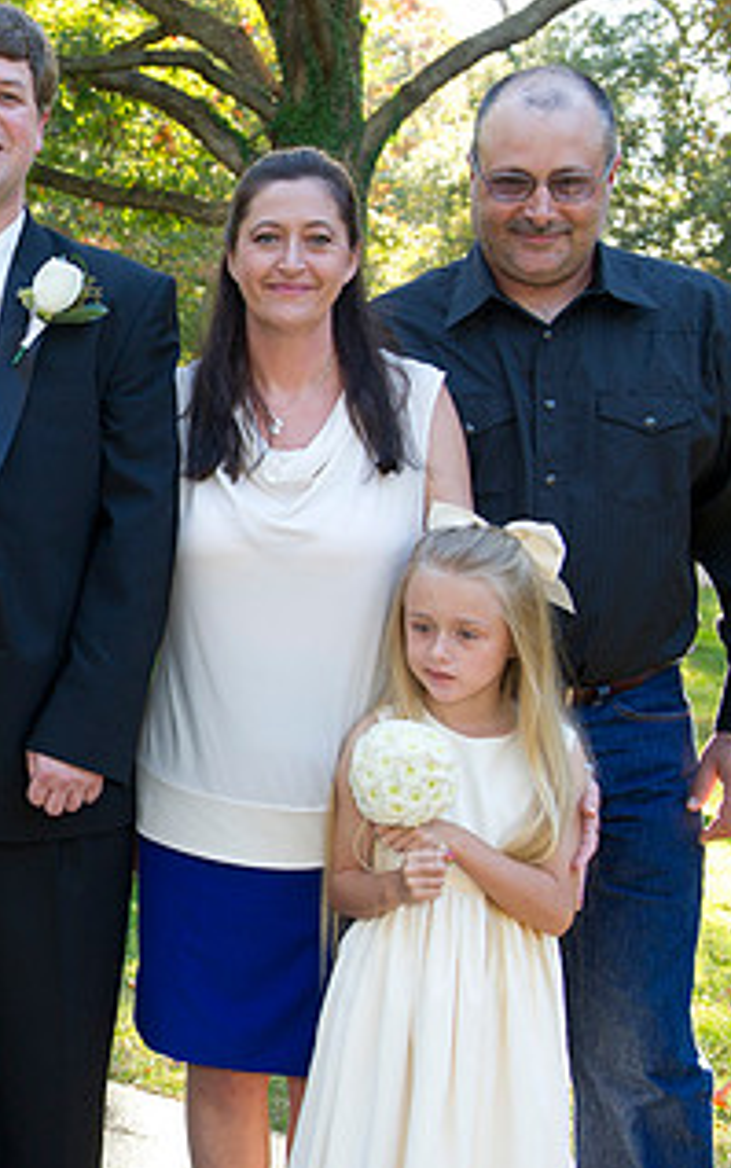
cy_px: 522
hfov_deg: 18.8
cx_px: -173
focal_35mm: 65
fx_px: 2070
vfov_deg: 31.5
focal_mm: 35
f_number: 5.6
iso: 500
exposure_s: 1/160
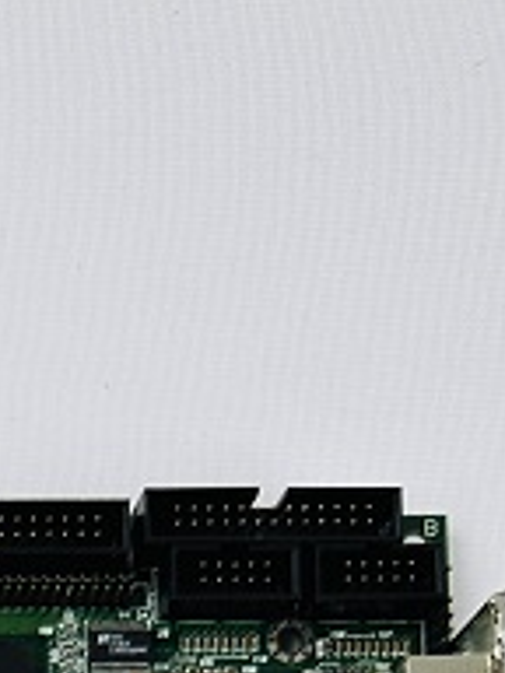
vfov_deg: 12.4
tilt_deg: -86.9
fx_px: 2451
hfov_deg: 10.6
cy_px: 1595
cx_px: -572
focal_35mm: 126
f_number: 1.78
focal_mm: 6.86
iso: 80
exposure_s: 1/120
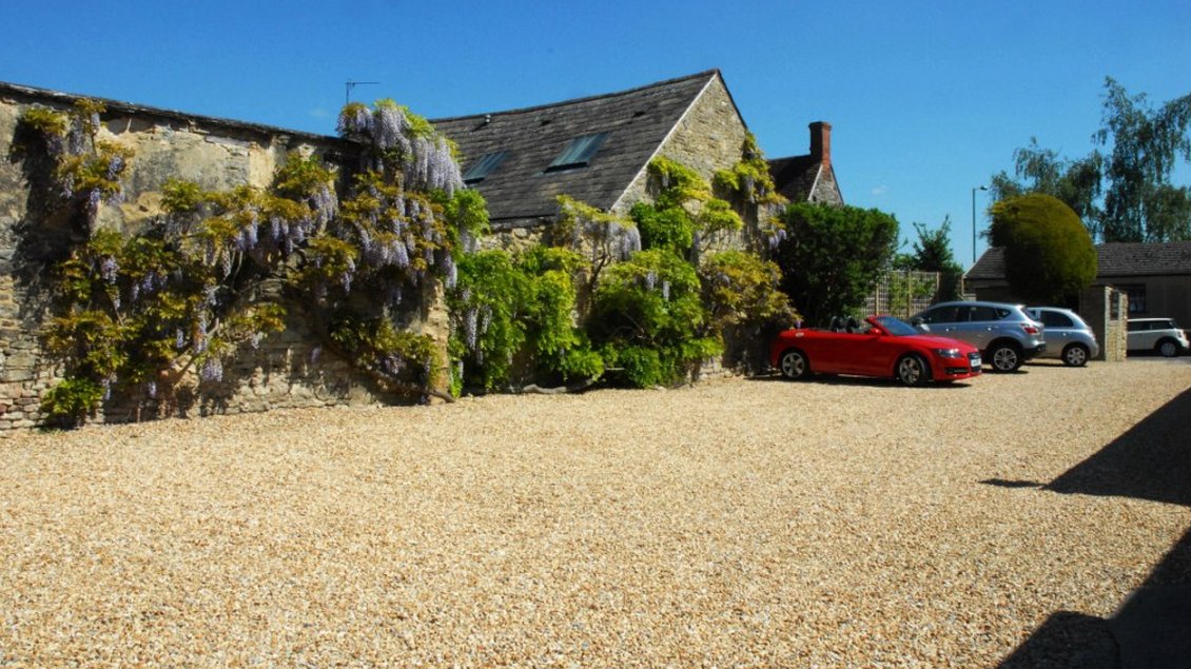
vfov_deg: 40.1
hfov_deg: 66.1
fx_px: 916
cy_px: 303
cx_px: 593
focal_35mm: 29
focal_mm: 18
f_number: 22
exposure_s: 1/200
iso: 500
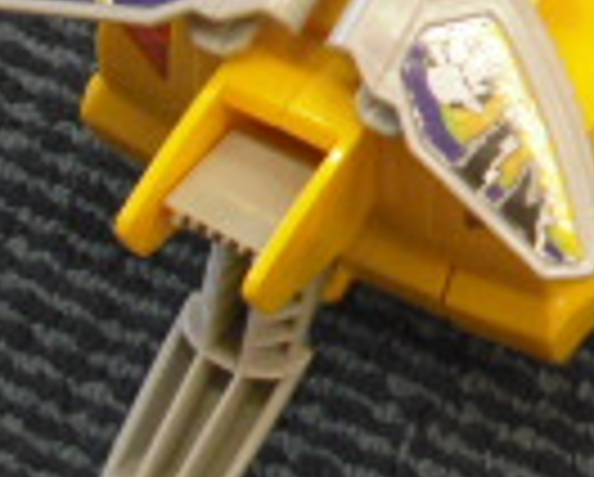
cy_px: -122
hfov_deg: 9.9
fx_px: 3169
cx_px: 1206
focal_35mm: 180
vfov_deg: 8.5
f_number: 2.8
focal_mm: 6.2
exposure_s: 1/100
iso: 200
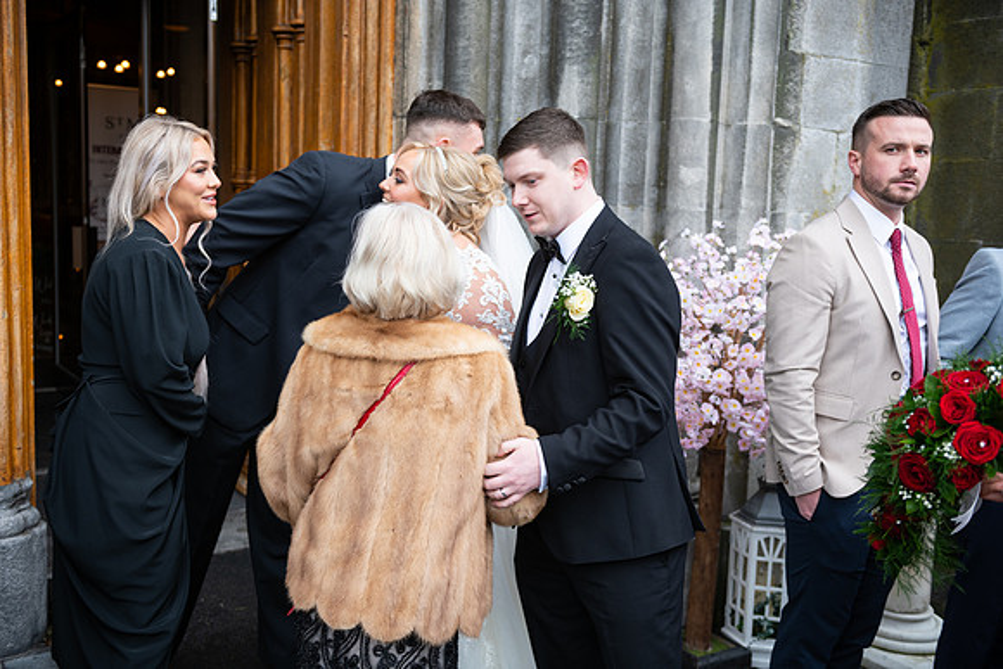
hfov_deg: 53.1
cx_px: 502
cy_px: 334
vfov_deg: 36.9
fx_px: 1003
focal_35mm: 36
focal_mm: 36
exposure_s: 1/160
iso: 125
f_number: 3.5
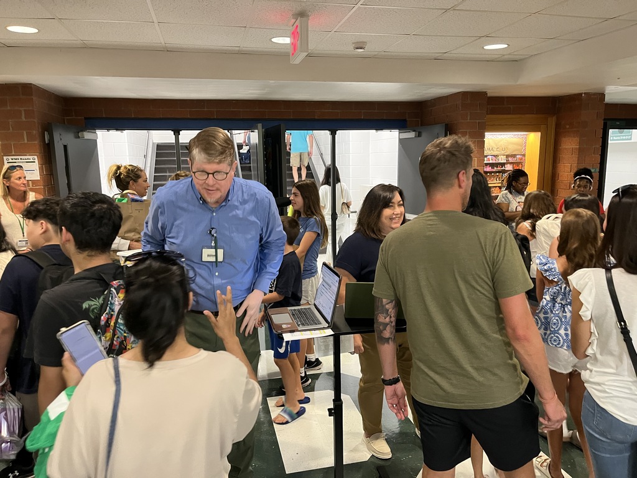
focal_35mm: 26
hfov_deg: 67.3
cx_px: 318
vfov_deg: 53.1
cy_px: 239
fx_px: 478
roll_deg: +2.0
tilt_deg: -10.6
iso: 500
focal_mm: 5.1
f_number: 1.6
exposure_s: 1/60
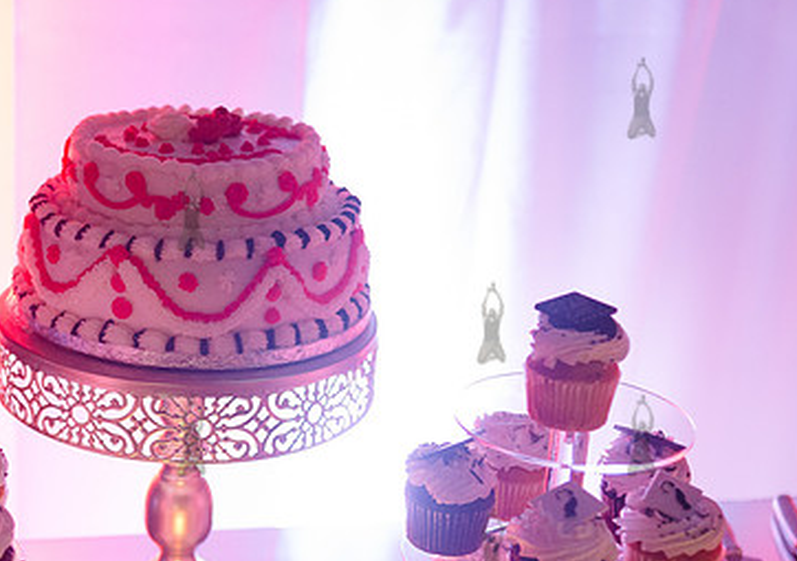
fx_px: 1510
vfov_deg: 21.0
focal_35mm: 67
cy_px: 367
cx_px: 193
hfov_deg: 29.1
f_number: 2.8
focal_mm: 35
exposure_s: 1/125
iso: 4000
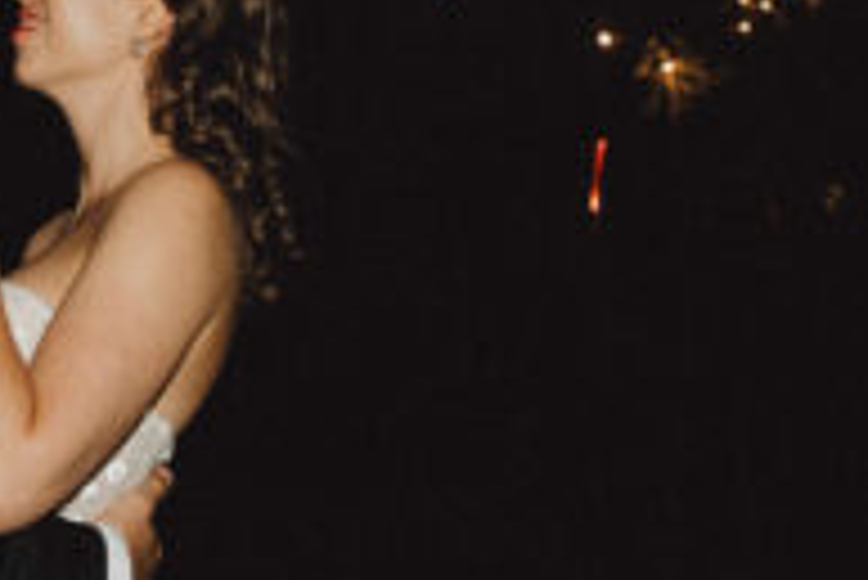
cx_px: -144
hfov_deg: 21.8
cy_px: 90
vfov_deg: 15.6
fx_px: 2099
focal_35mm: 87
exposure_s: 1/8
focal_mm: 35
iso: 50
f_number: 4.5
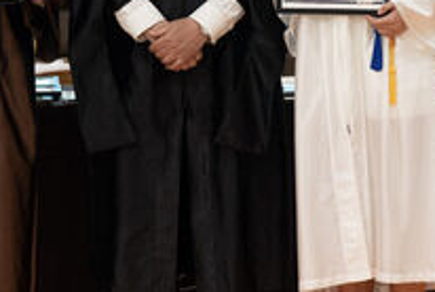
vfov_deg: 4.6
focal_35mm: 301
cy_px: 34
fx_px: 3642
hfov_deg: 6.8
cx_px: 119
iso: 1600
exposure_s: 1/125
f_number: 3.2
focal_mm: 101
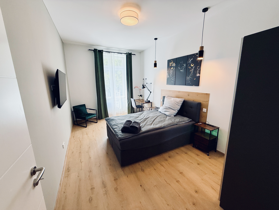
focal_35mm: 14
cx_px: 140
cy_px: 105
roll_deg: +0.7
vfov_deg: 85.7
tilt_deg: -11.6
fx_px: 113
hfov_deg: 102.1
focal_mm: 2.22
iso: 80
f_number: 2.2
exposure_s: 1/100
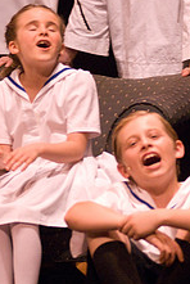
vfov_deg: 5.8
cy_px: 24
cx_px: 74
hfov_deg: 3.9
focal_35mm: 354
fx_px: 2794
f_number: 2.8
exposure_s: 1/250
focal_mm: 116
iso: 1600
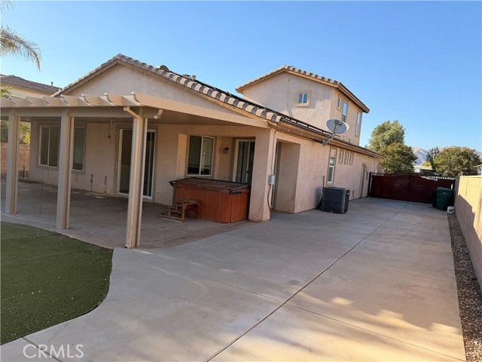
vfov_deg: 56.8
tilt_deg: -2.2
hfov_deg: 71.6
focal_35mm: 24
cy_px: 181
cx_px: 241
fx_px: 334
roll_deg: -3.7
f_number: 1.78
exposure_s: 1/2445
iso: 80
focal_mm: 6.76
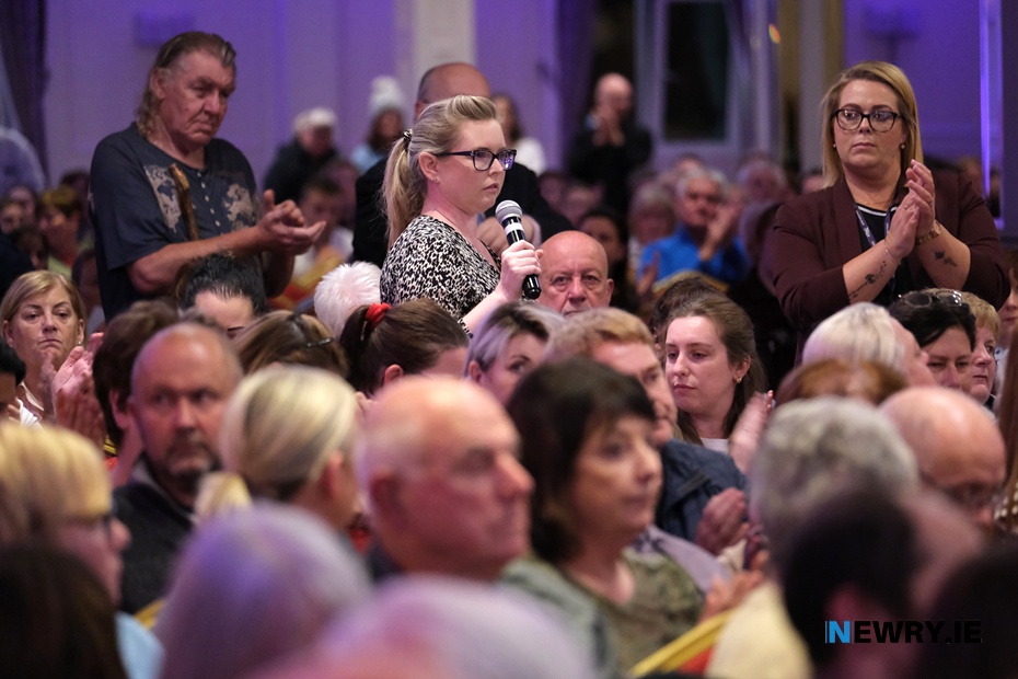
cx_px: 509
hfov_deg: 9.8
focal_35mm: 210
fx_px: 5938
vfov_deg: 6.5
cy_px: 340
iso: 6400
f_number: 2.8
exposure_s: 1/105
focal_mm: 140
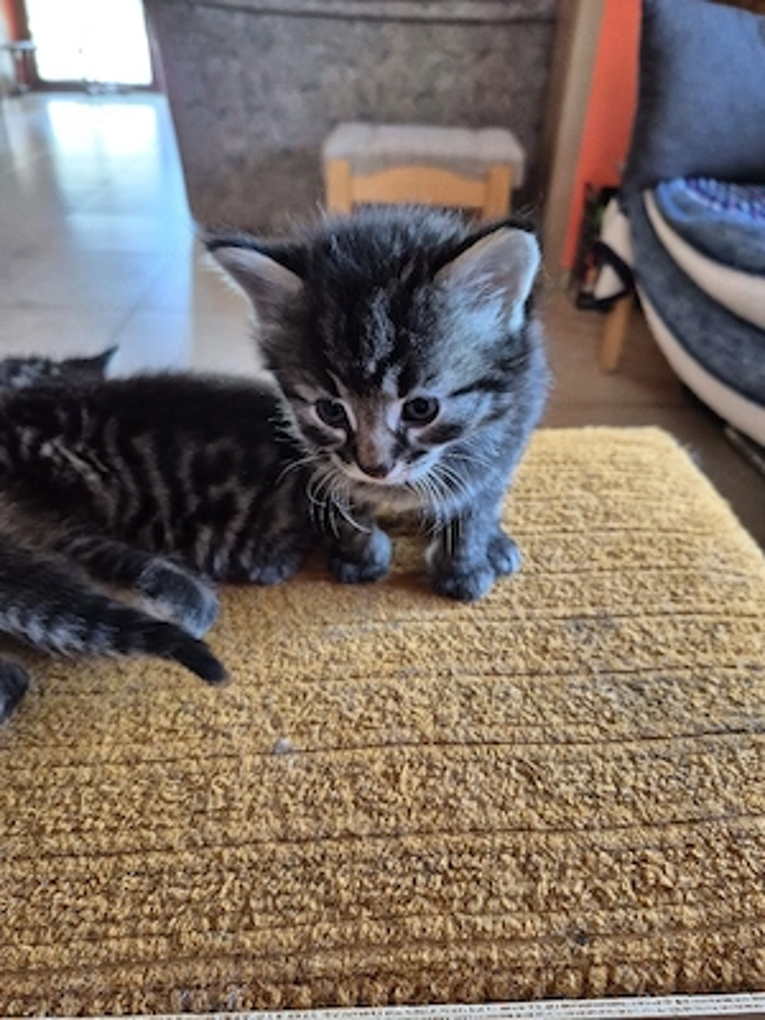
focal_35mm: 23
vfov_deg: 73.9
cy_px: 510
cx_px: 382
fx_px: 678
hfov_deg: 58.9
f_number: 1.8
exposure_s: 1/100
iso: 500
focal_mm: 5.4
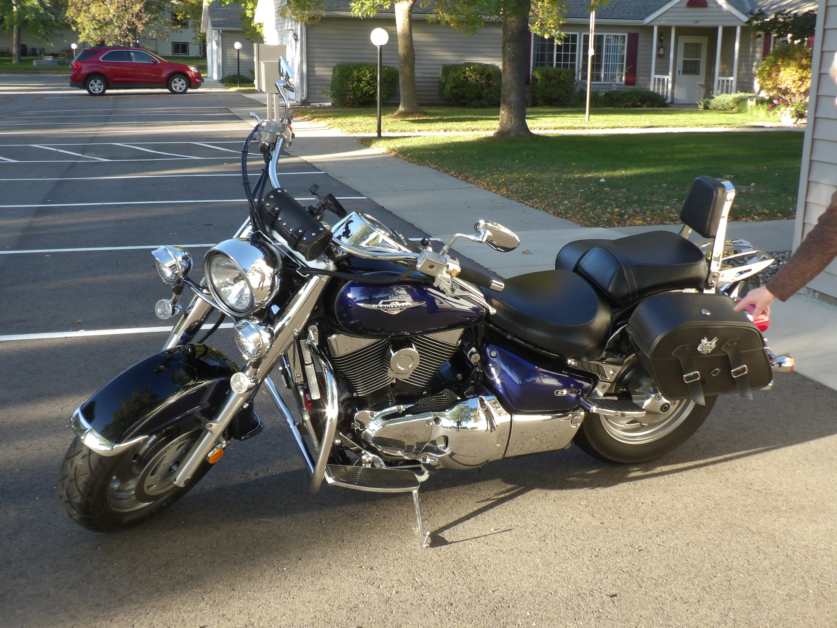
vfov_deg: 34.3
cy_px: 314
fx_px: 1016
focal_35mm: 42
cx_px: 418
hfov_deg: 44.8
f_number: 4.9
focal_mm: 7.6
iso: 100
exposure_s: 1/50
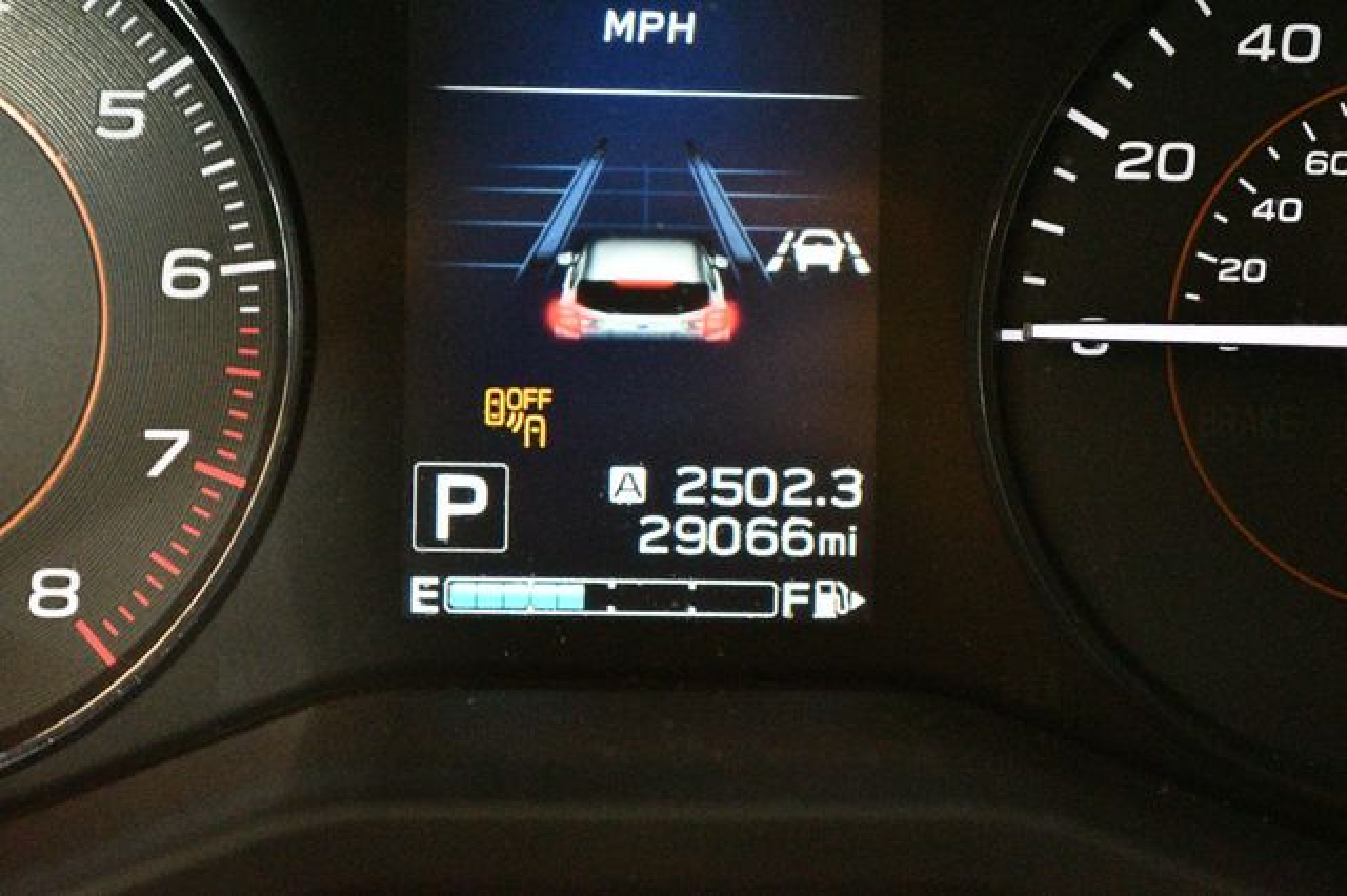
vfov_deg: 18.9
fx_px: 2692
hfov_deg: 28.1
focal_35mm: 72
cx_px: 674
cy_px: 448
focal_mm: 48
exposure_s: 1/40
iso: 12800
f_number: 5.6
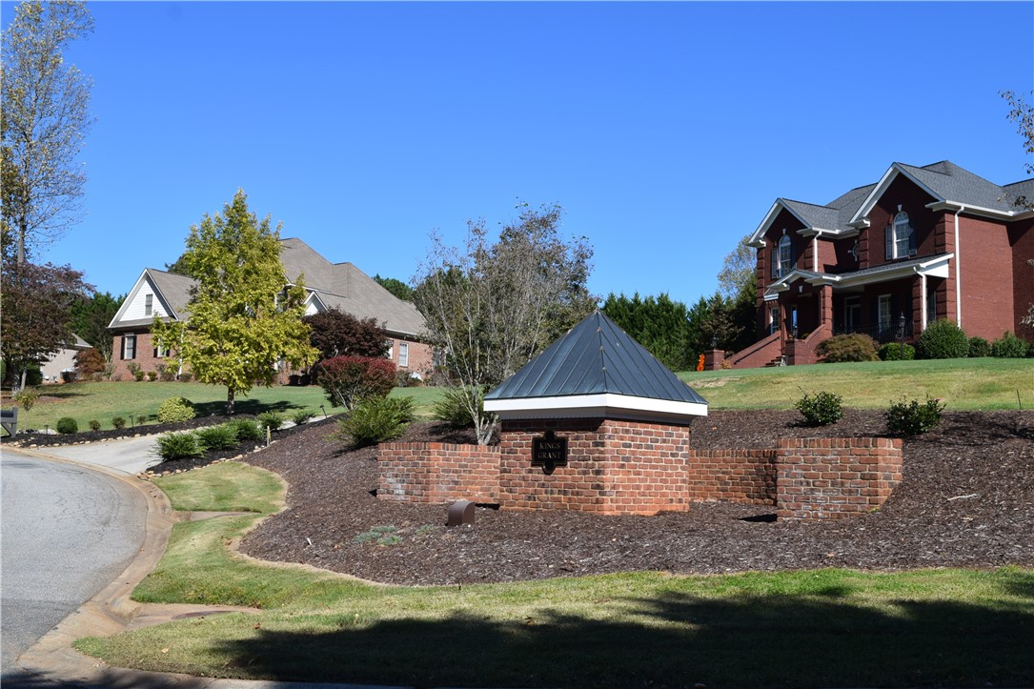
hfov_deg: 47.9
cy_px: 344
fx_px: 1163
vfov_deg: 33.0
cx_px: 517
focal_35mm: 40
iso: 200
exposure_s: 1/400
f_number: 10
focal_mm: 27
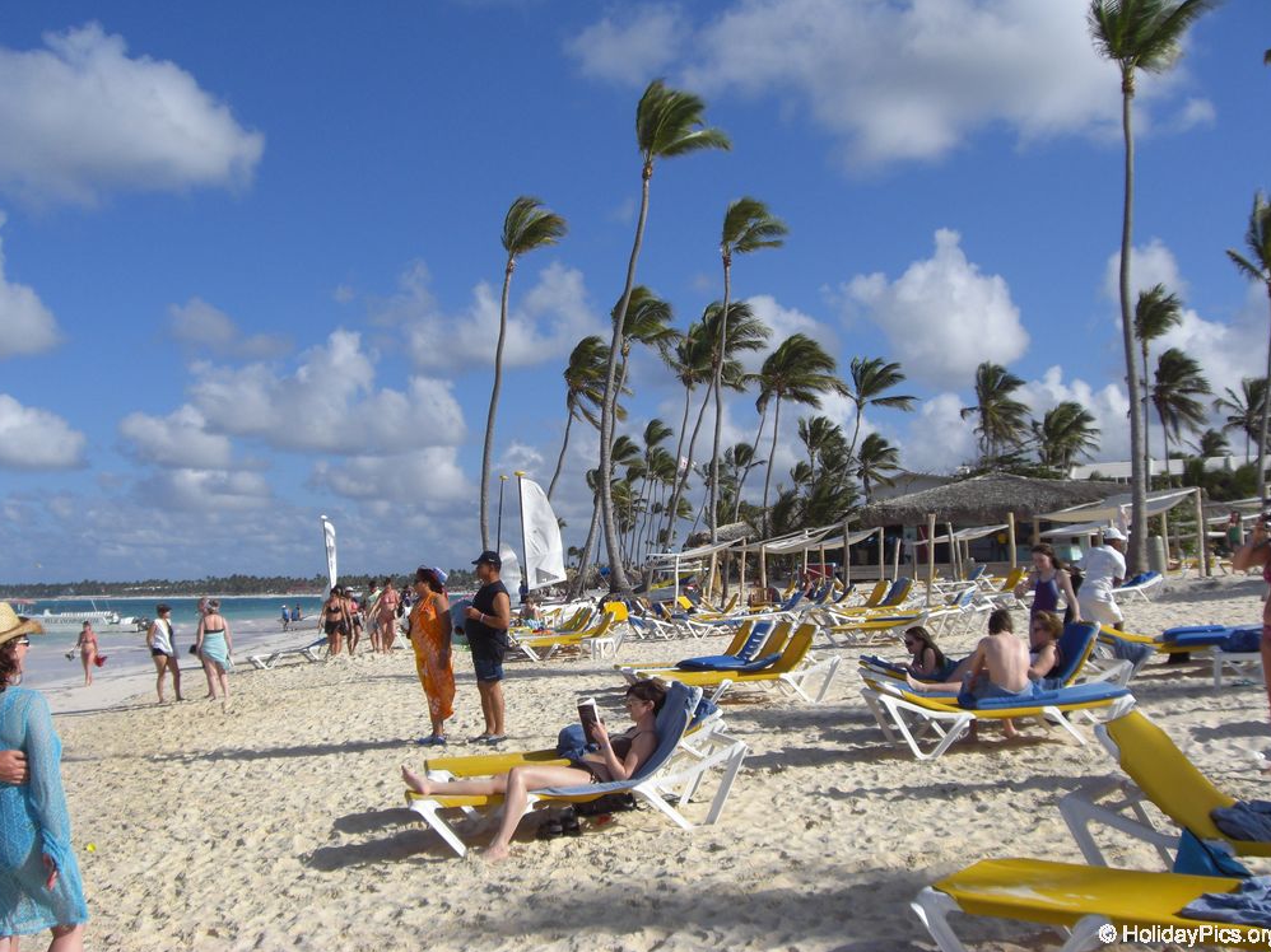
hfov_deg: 47.9
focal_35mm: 39
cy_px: 466
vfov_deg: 36.8
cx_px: 632
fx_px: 1432
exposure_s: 1/250
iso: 64
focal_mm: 6.2
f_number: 8
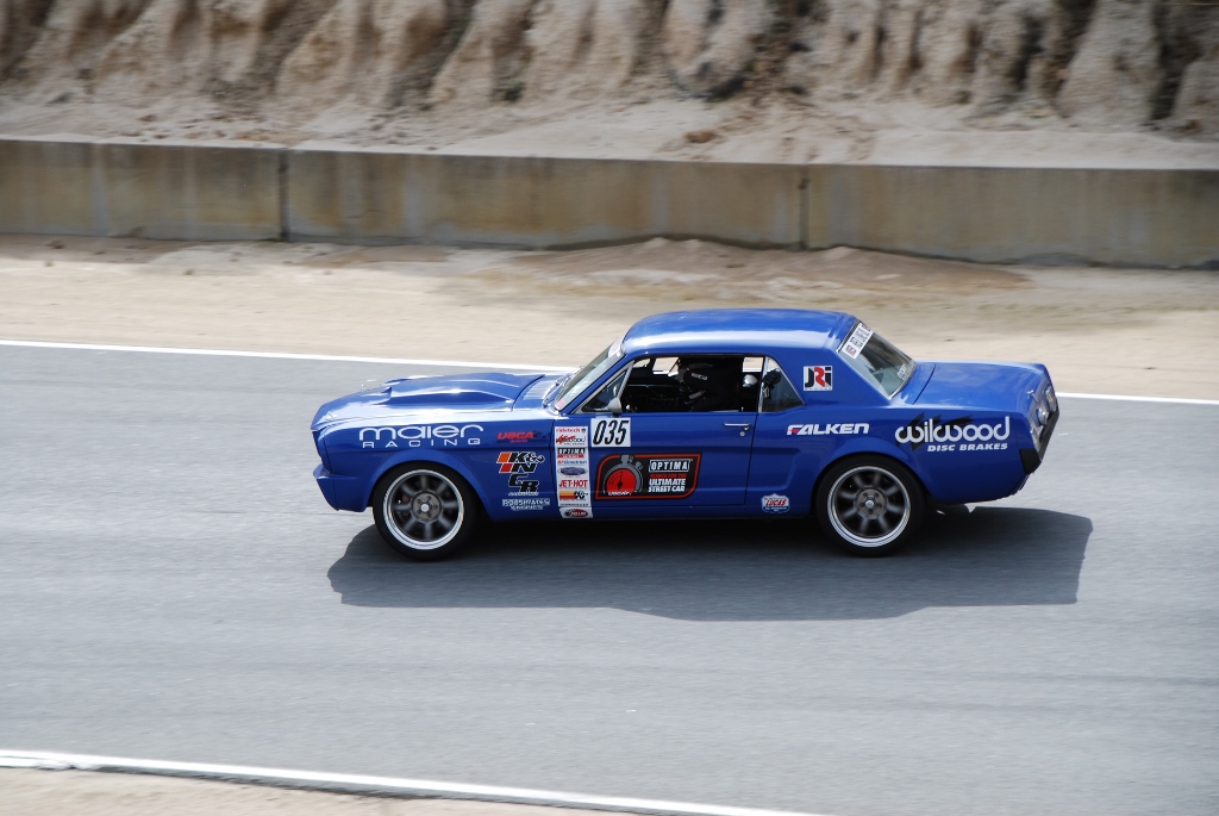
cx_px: 610
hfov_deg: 13.7
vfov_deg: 9.2
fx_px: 5084
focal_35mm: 150
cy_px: 408
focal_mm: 100
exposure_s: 1/500
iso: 160
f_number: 5.6
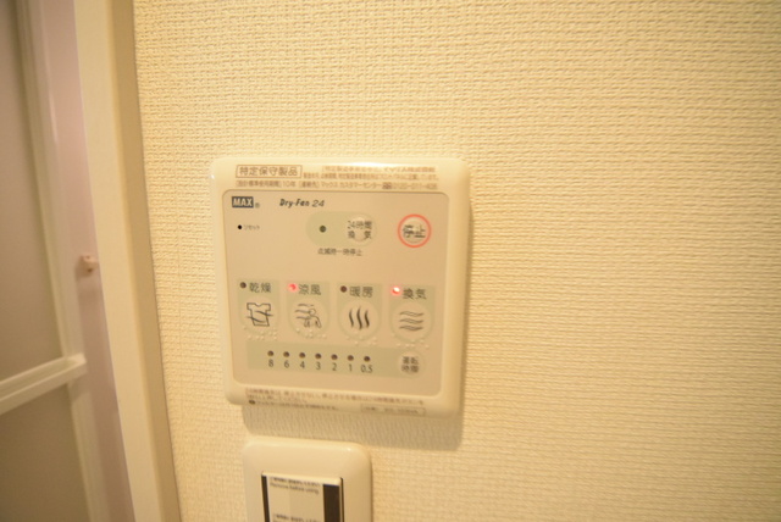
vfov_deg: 90.1
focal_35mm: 12
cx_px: 390
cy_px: 261
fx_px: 261
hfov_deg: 112.6
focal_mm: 8
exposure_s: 1/125
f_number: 5.6
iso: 3200
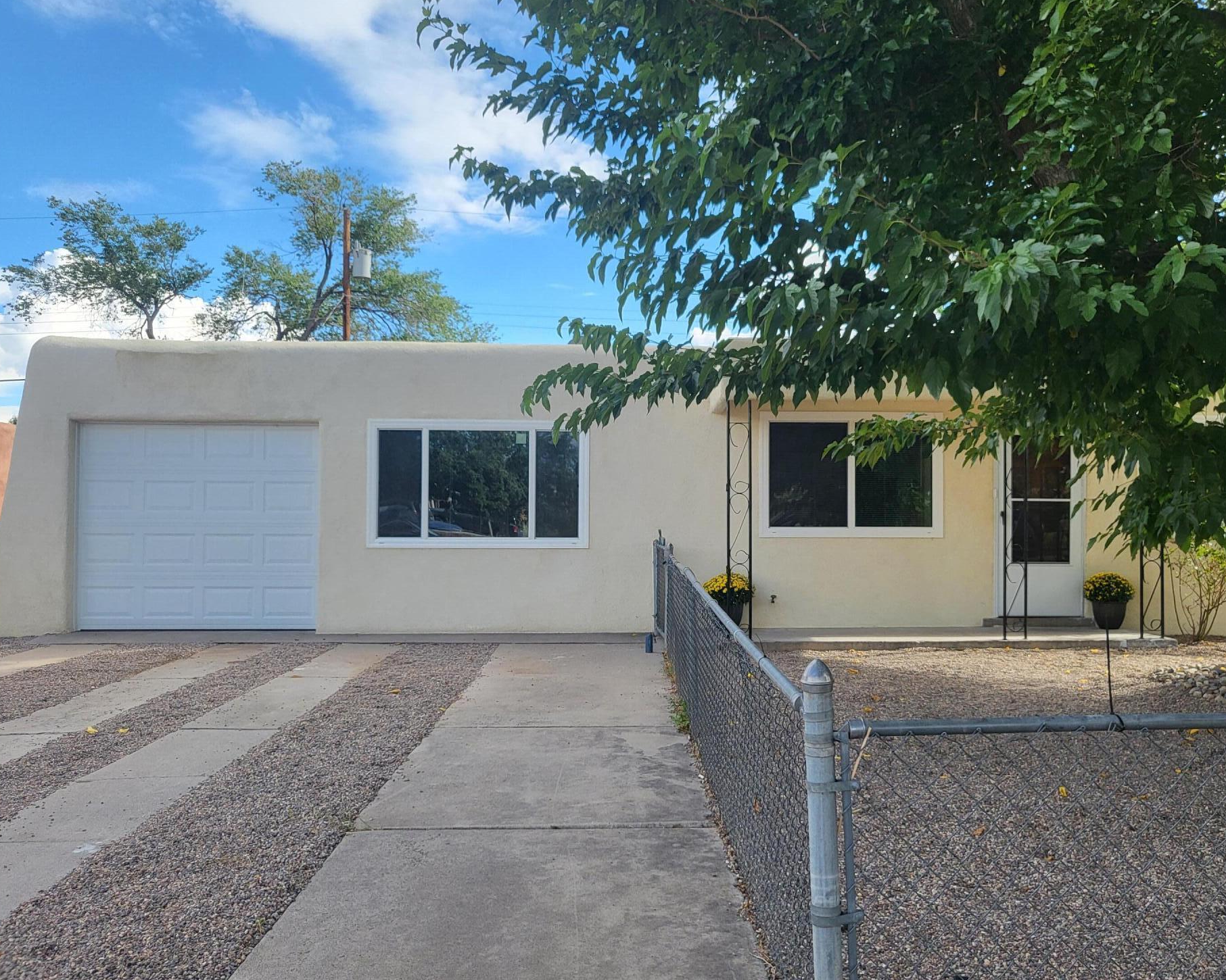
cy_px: 493
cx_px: 667
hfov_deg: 62.1
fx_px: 1016
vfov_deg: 51.5
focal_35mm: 28
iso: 50
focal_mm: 4.25
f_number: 1.8
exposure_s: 1/1142
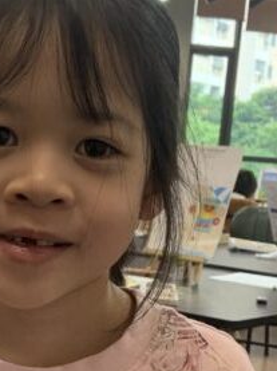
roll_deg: -5.2
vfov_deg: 20.7
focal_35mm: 94
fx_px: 1005
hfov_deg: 15.6
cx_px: 74
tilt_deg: -8.3
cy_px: 283
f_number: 1.8
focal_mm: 4.25
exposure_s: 1/84
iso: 100
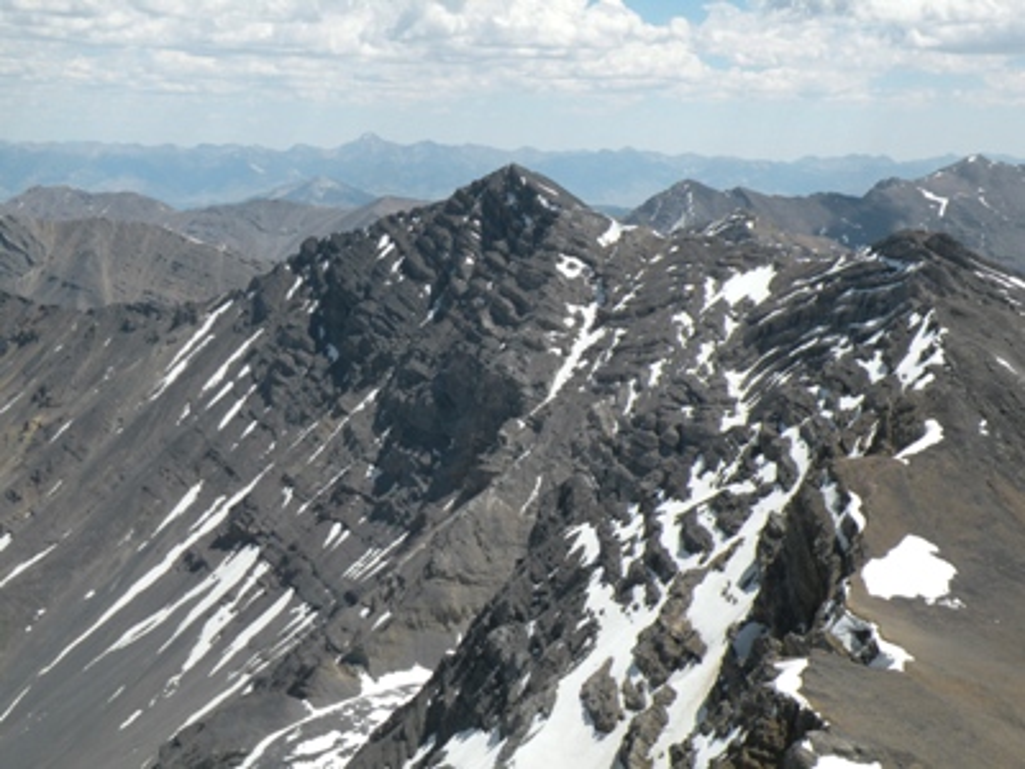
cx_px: 512
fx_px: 1658
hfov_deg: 34.3
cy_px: 384
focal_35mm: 56
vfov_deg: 26.1
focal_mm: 9.8
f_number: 7.1
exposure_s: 1/296
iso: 64
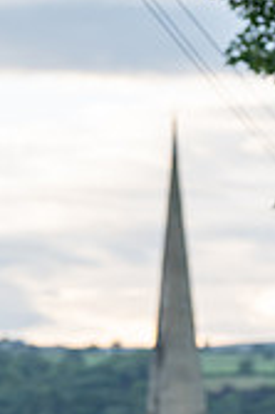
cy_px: 469
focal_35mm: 283
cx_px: 72
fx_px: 3249
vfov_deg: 7.2
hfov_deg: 4.8
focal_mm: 105
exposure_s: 1/640
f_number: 3.2
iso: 800
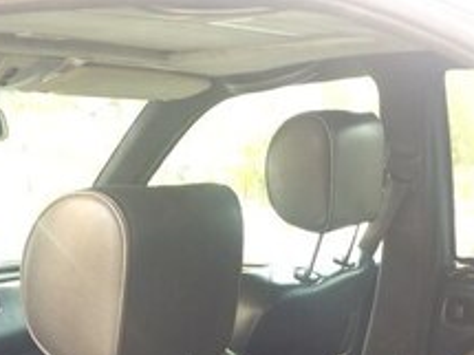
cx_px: 273
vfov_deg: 20.3
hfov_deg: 28.9
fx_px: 917
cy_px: 439
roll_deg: +4.6
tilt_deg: -20.1
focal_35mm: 67
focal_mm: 4.15
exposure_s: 1/33
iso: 40
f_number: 2.2
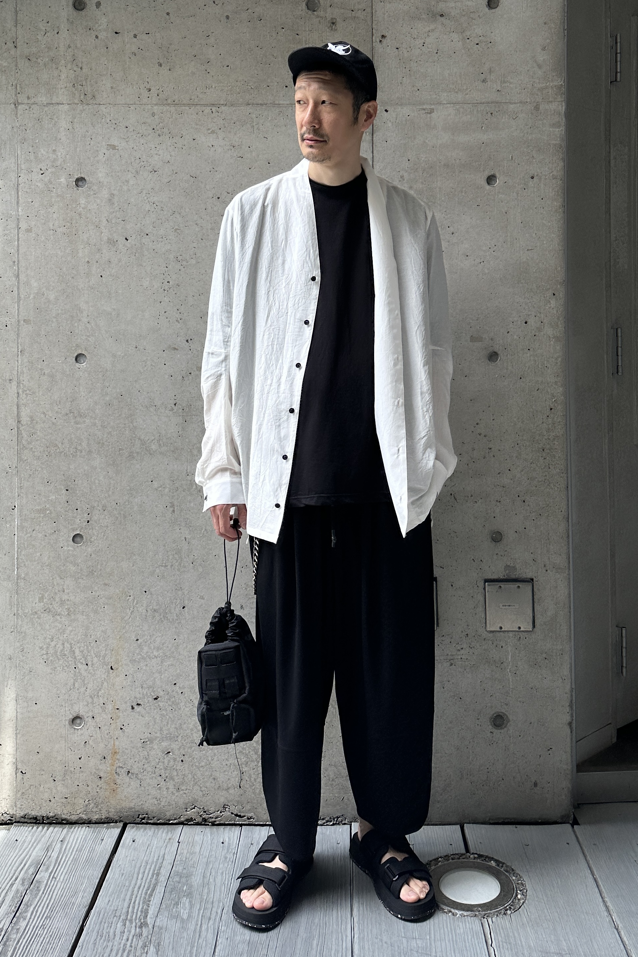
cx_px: 346
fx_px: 664
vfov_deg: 71.5
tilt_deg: +1.5
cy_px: 478
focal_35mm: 25
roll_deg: +0.0
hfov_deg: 51.2
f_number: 1.78
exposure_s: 1/1183
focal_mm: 6.86
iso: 80
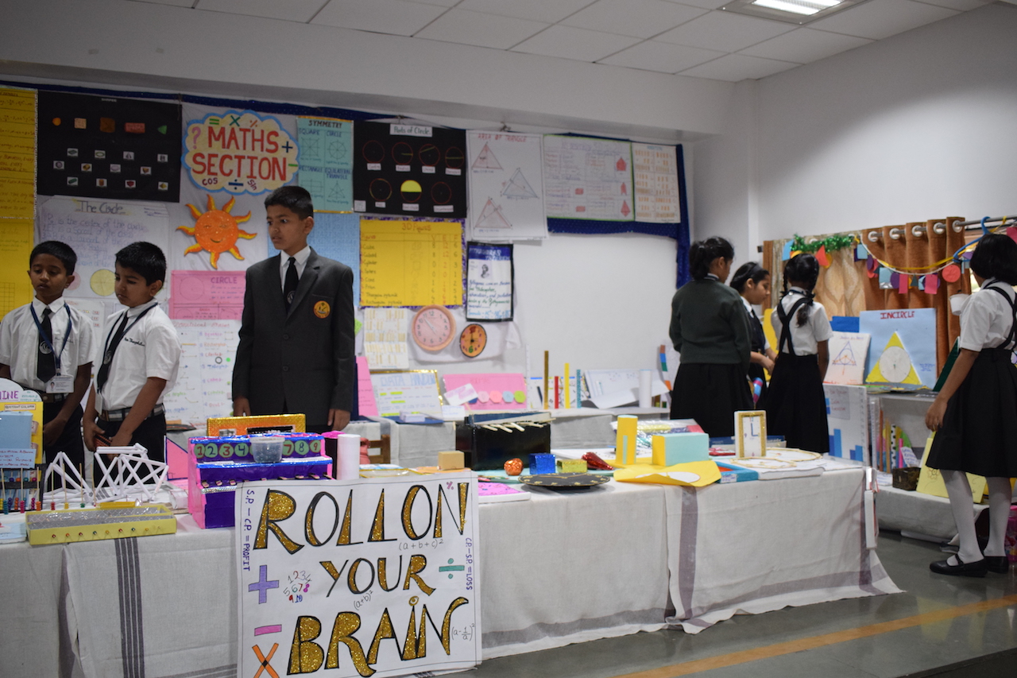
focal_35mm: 34
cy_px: 339
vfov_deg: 38.4
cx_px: 508
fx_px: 974
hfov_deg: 55.1
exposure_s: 1/100
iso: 1600
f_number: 3.8
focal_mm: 23
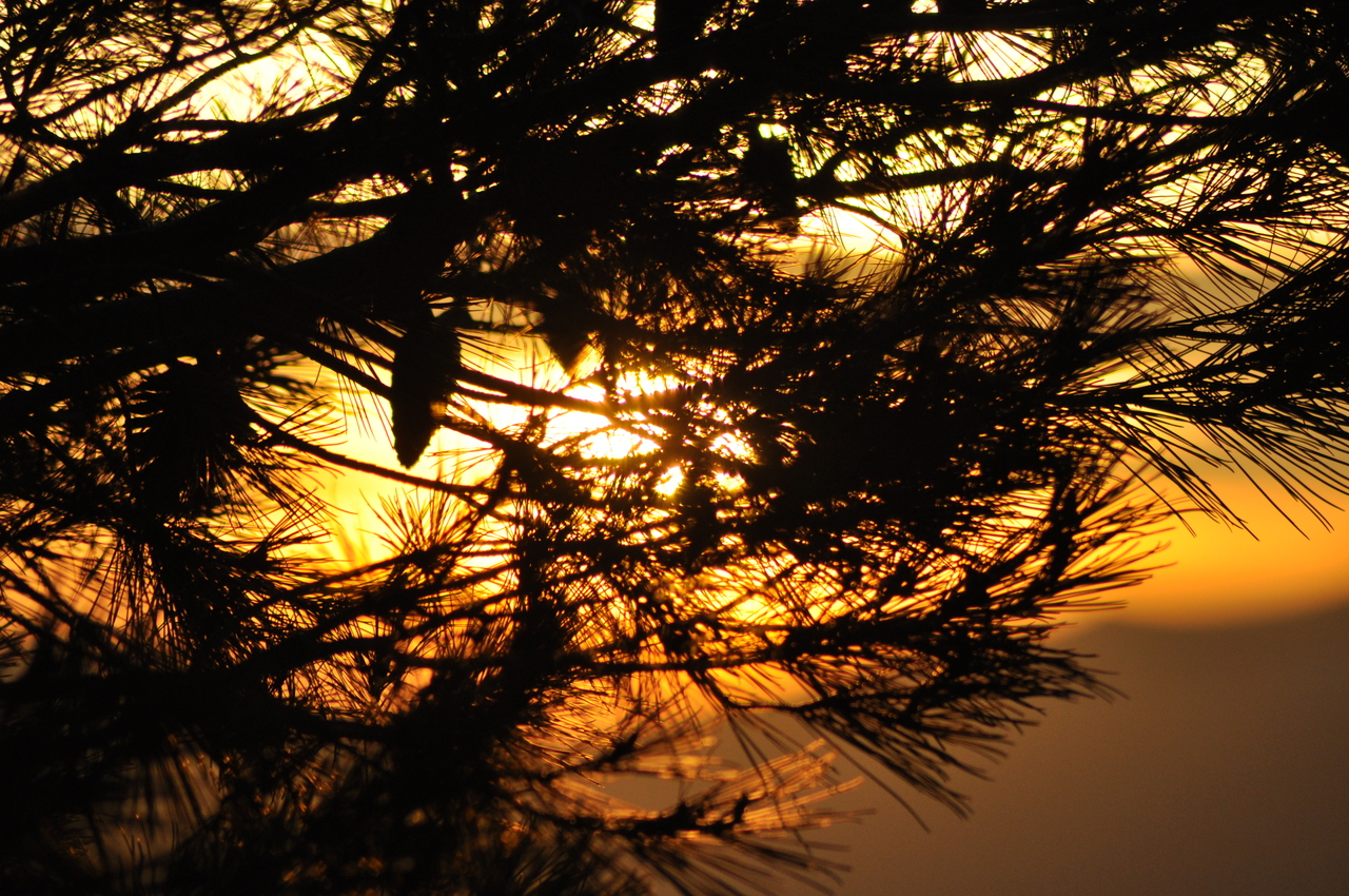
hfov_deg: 6.3
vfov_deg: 4.2
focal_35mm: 330
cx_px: 674
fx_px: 12350
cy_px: 448
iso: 400
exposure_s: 1/2000
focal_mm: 220
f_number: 5.6
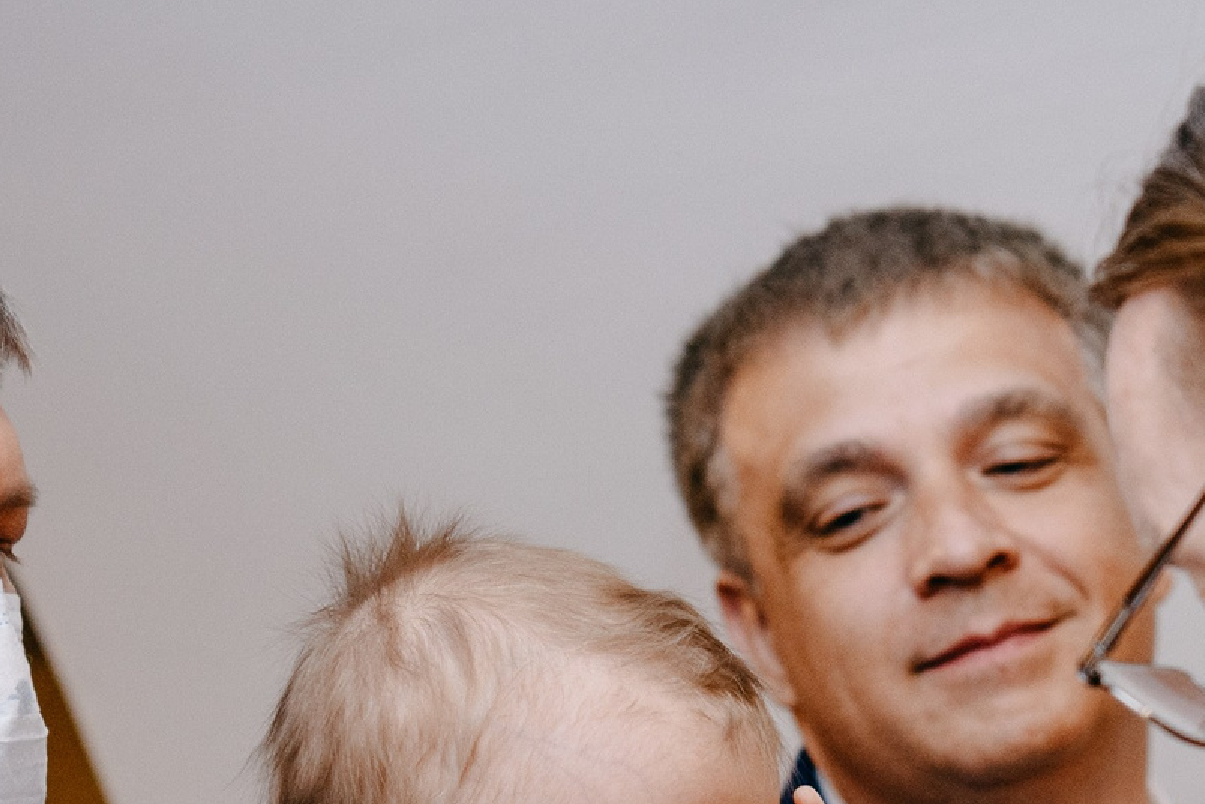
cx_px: 731
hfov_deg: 13.4
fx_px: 5123
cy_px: 1102
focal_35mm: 153
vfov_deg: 8.8
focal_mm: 48
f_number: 3.5
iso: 640
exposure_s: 1/160
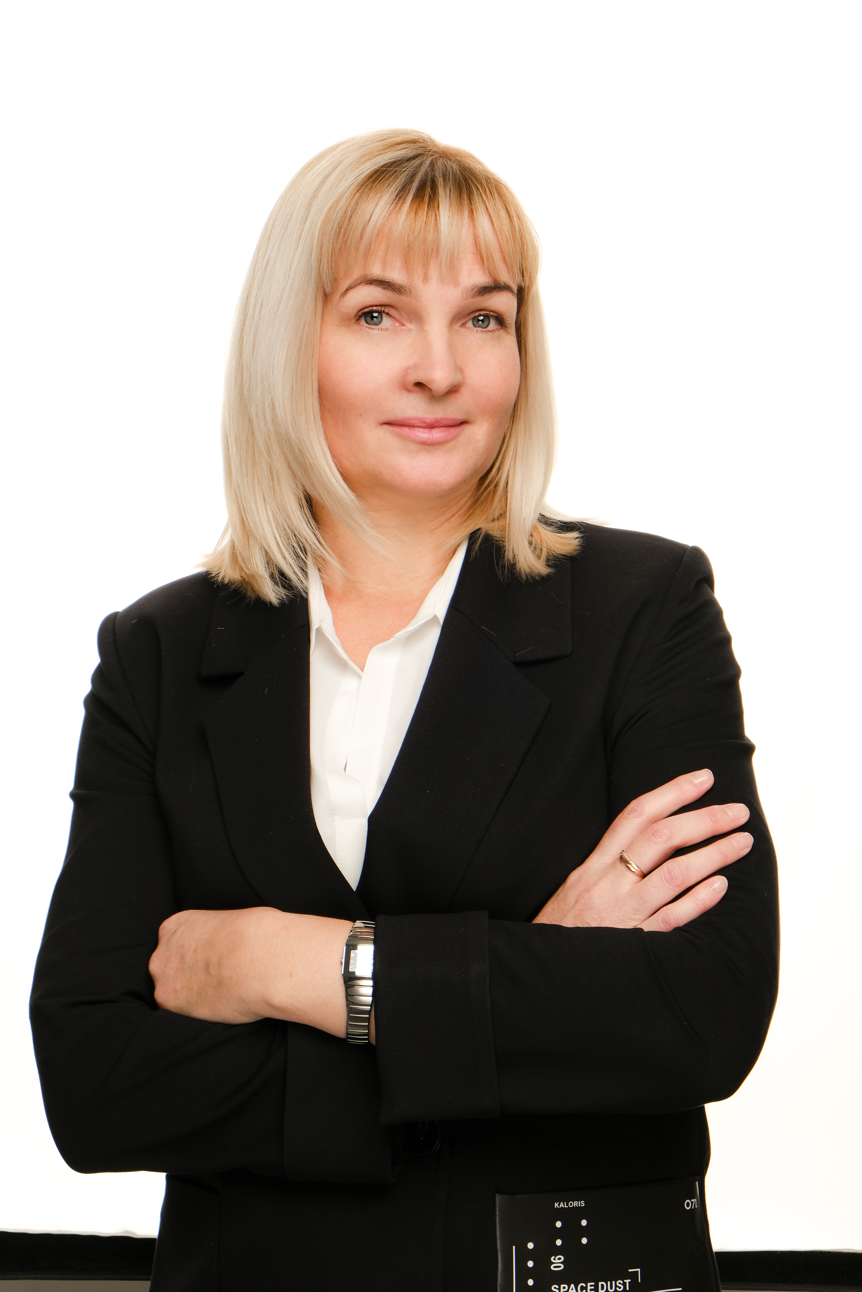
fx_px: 2406
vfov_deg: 30.1
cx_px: 431
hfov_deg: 20.3
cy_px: 646
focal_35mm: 67
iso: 200
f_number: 11
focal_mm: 44.4
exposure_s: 1/100
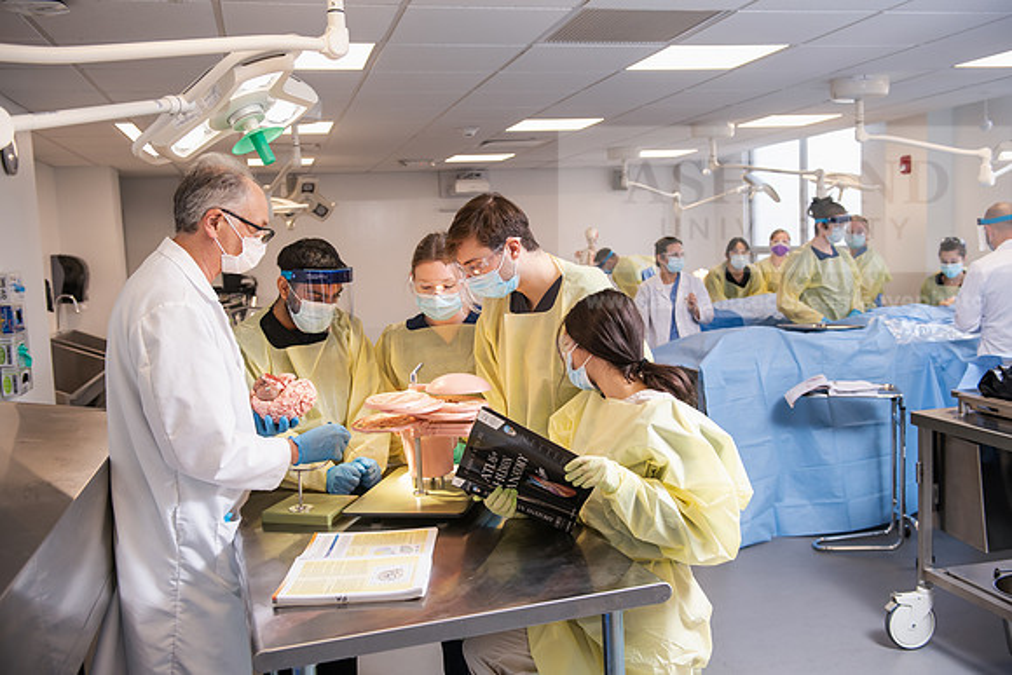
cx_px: 506
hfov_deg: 54.4
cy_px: 338
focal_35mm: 35
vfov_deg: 37.9
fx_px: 984
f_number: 4
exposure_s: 1/160
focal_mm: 35
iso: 500
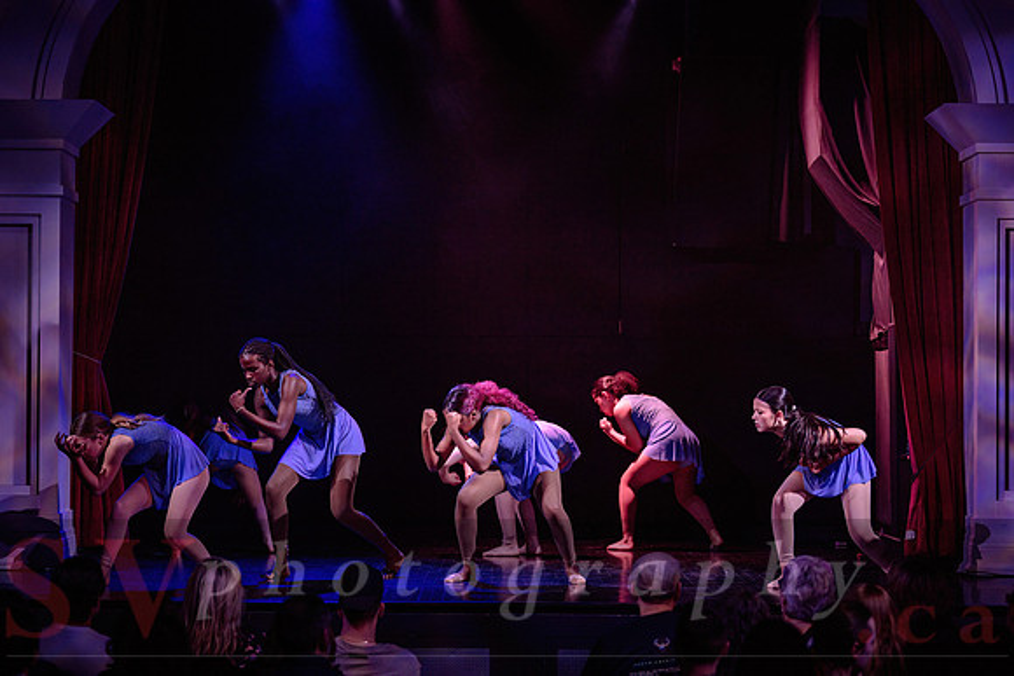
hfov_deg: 20.4
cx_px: 507
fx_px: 2817
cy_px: 338
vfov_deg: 13.7
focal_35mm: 100
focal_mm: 100
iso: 1600
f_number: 2.8
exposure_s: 1/200
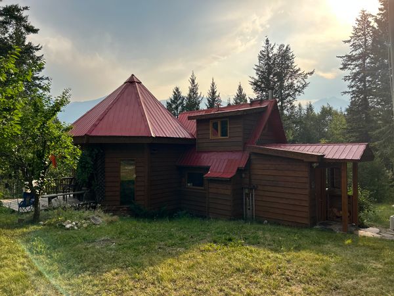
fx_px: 296
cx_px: 197
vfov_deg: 53.1
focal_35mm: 26
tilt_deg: +1.0
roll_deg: +1.1
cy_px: 148
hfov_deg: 67.3
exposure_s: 1/2695
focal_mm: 5.7
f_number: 1.5
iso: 50
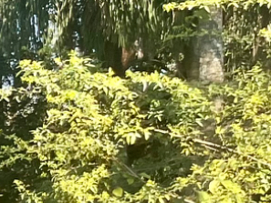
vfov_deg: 8.1
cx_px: -656
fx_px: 1402
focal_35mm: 179
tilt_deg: -1.4
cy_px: 295
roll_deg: -0.8
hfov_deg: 8.4
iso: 50
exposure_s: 1/718
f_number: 1.6
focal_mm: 5.1
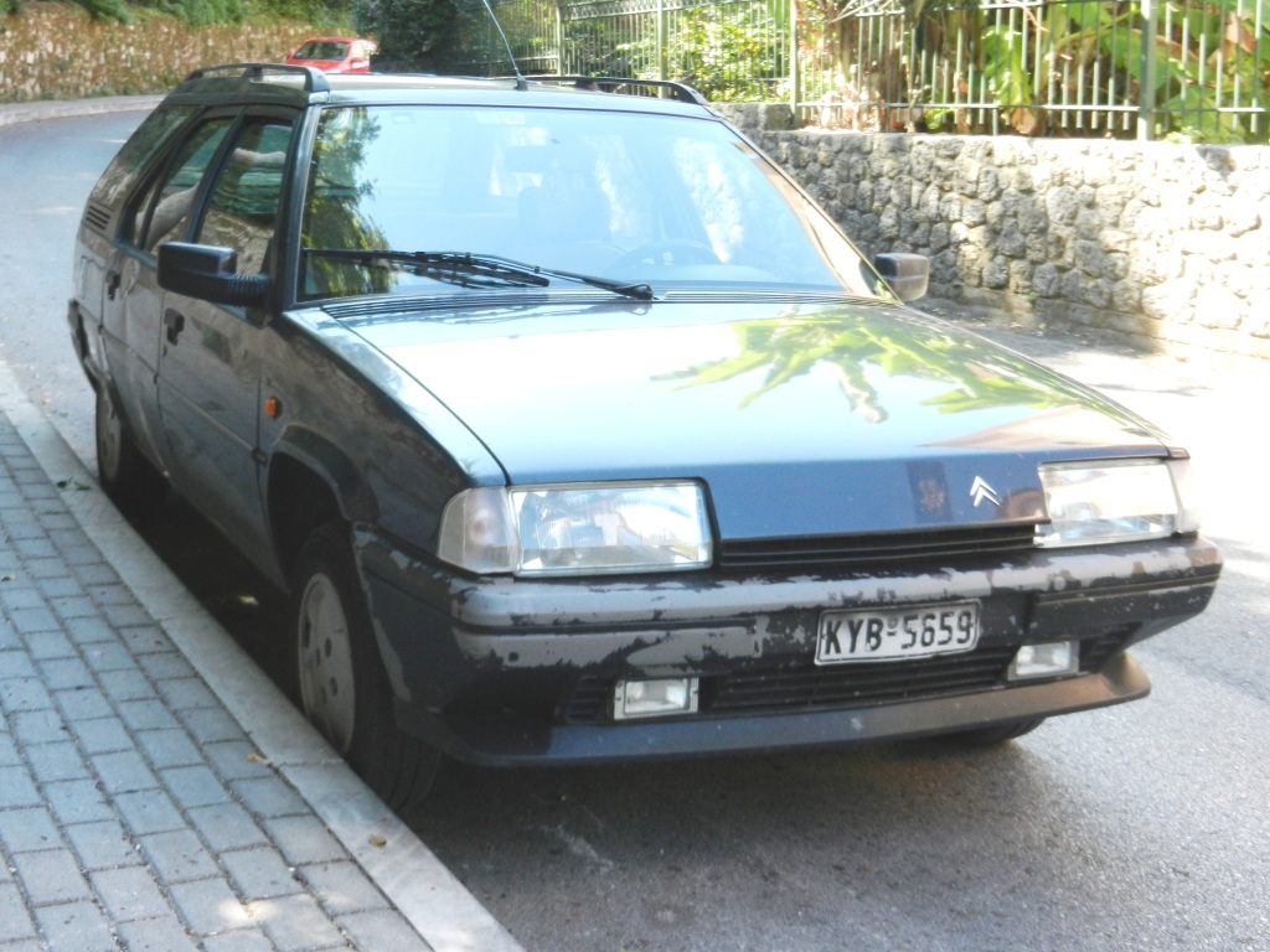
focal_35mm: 53
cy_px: 476
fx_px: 1944
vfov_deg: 27.5
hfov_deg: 36.2
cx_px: 635
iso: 450
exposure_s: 1/250
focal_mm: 9.4
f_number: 4.4
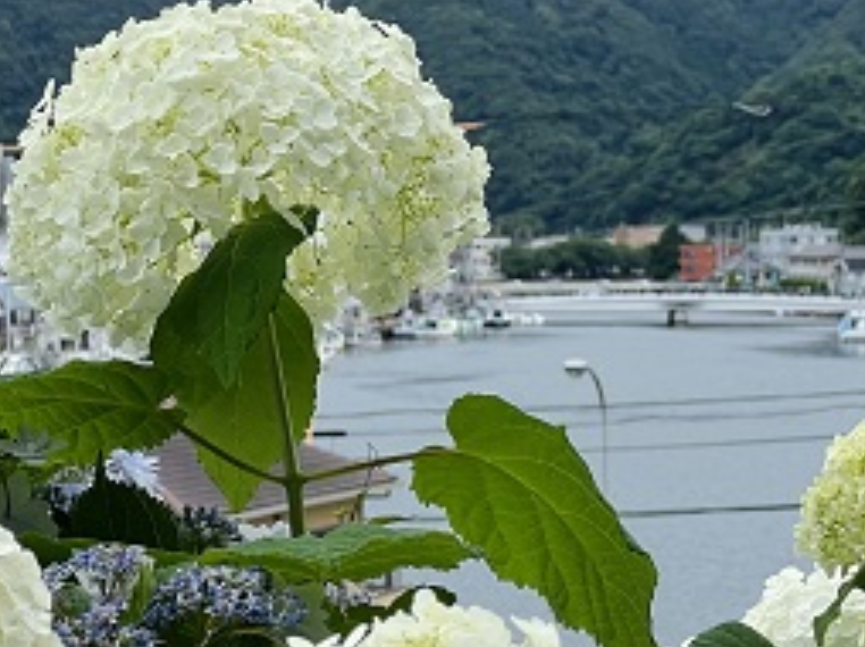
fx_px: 4094
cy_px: 335
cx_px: 715
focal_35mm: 164
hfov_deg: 12.0
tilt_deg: -2.0
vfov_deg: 9.0
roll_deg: -0.5
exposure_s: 1/329
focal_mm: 9
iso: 32
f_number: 2.8
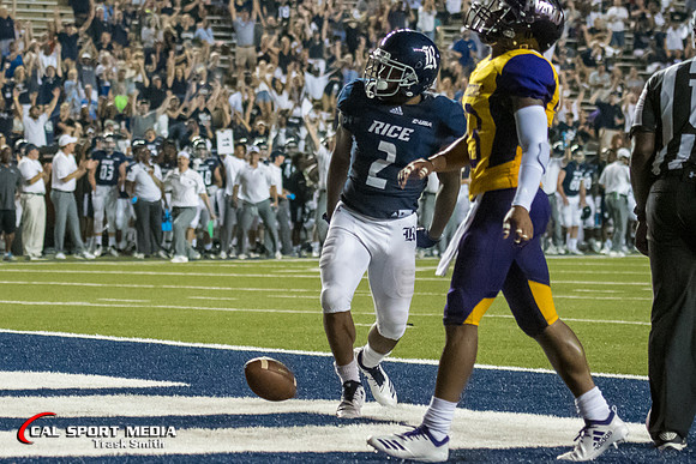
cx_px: 356
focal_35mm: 184
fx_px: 3566
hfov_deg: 11.1
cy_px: 182
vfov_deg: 7.4
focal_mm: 70
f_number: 2.8
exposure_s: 1/1000
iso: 5000
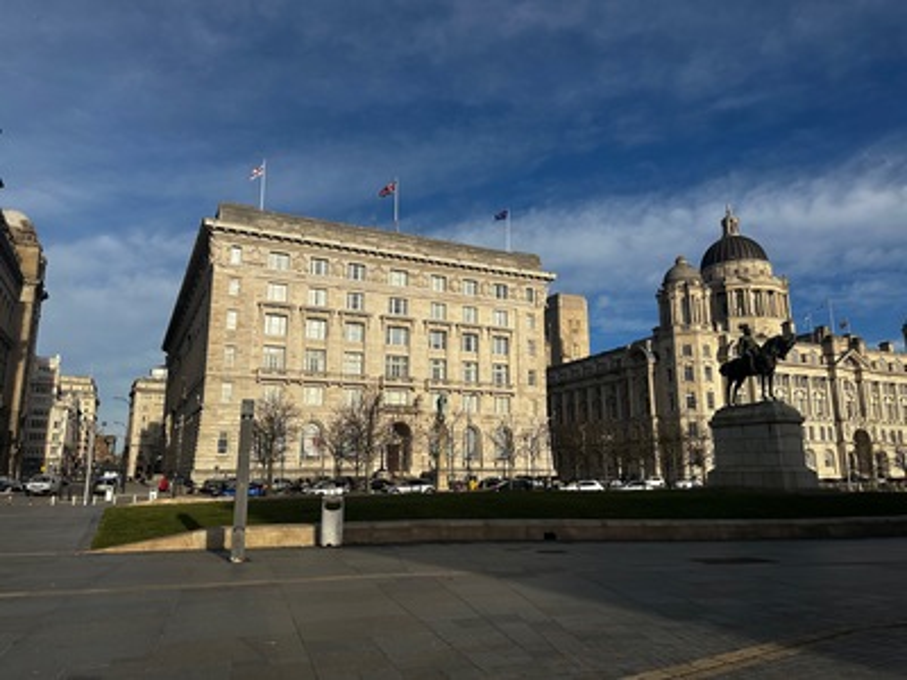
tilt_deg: +11.0
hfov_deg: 71.6
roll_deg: +0.1
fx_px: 629
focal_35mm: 24
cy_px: 340
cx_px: 454
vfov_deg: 56.8
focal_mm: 6.86
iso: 80
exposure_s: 1/6211
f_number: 1.78
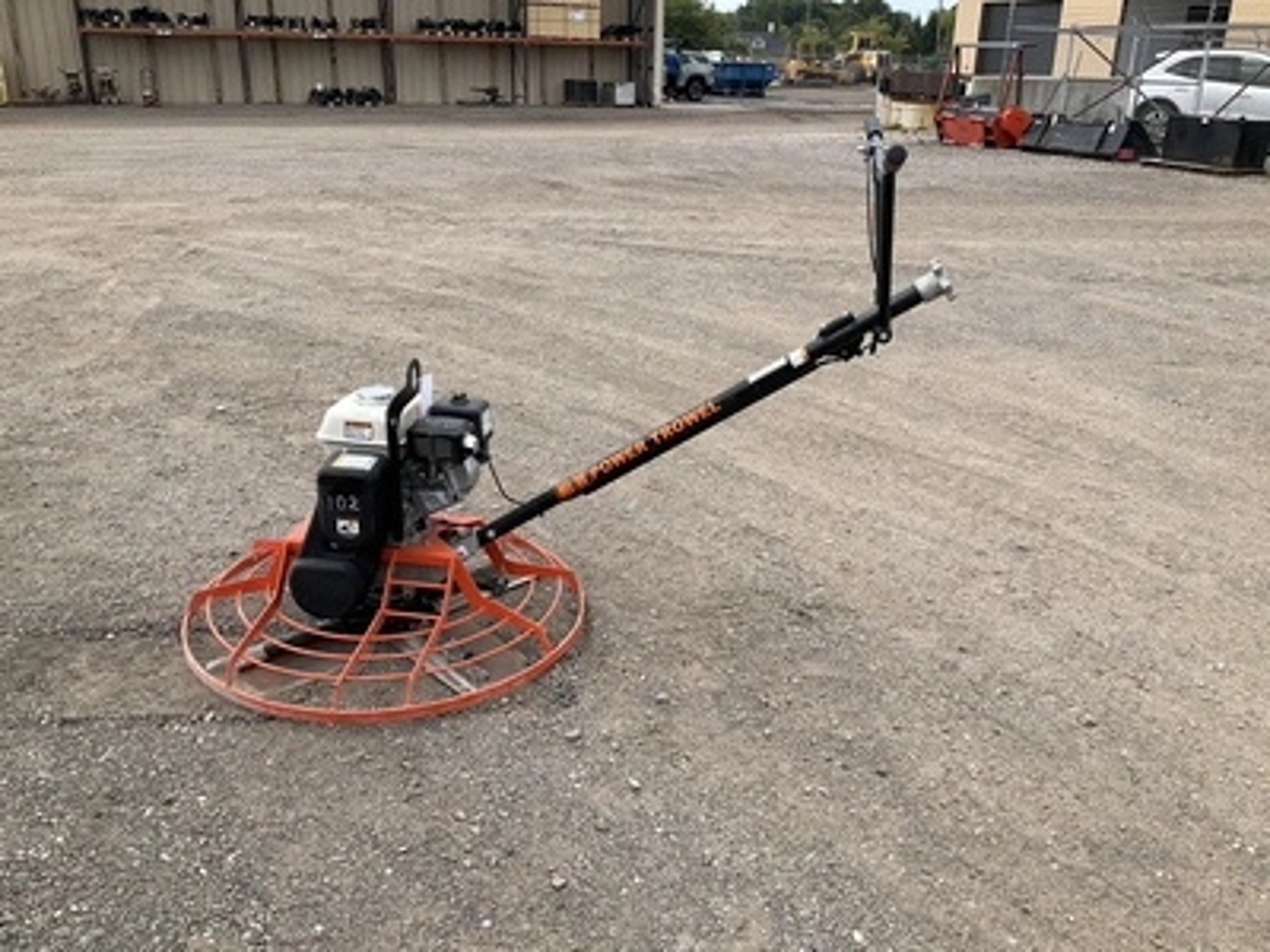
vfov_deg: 48.2
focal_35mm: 29
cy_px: 476
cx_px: 635
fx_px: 1064
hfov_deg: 61.7
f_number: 1.8
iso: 25
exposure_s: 1/1195
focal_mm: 3
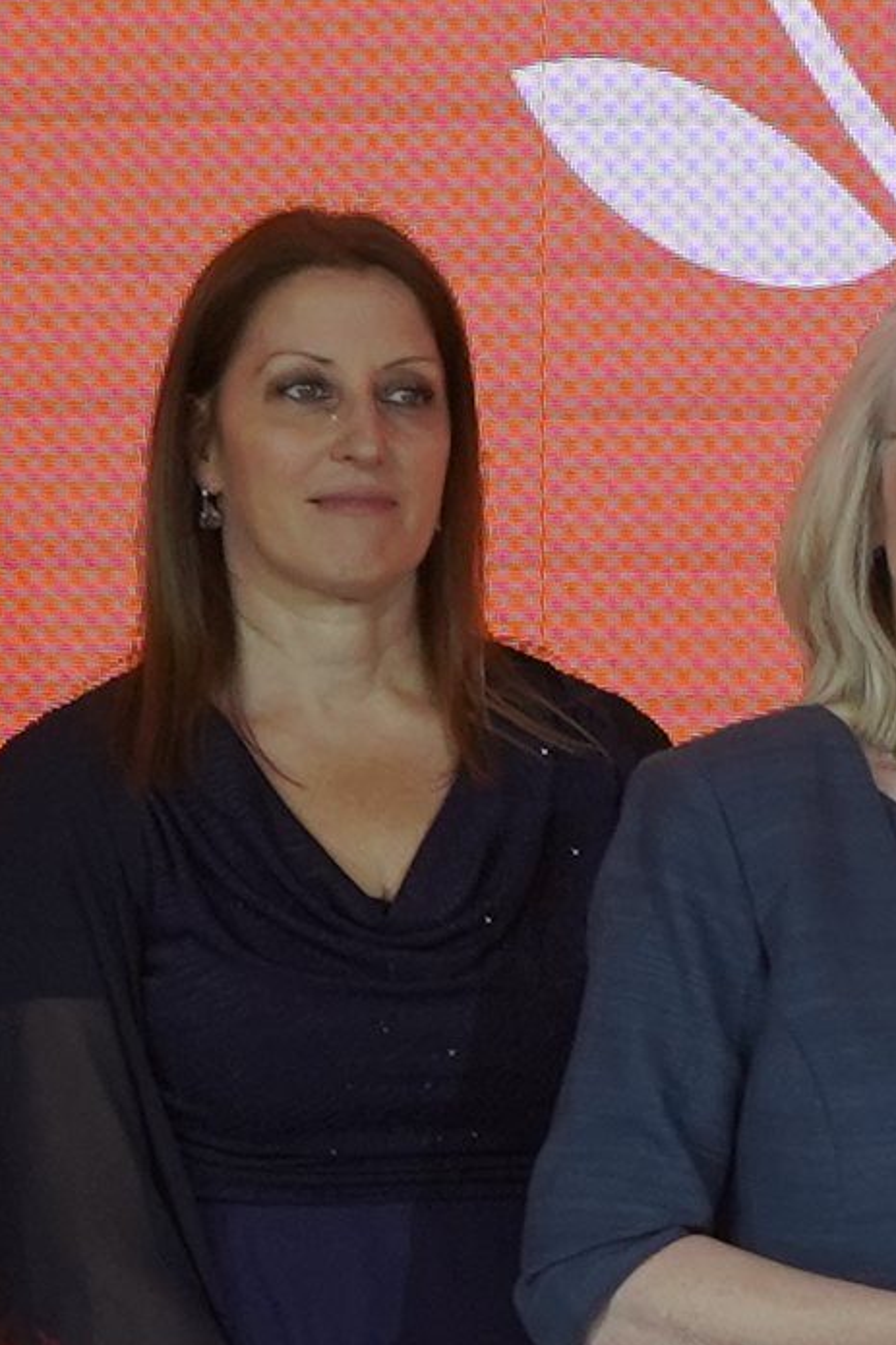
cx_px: 3481
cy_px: 803
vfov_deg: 3.0
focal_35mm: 682
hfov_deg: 2.0
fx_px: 25472
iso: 1000
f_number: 4
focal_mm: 79
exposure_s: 1/400
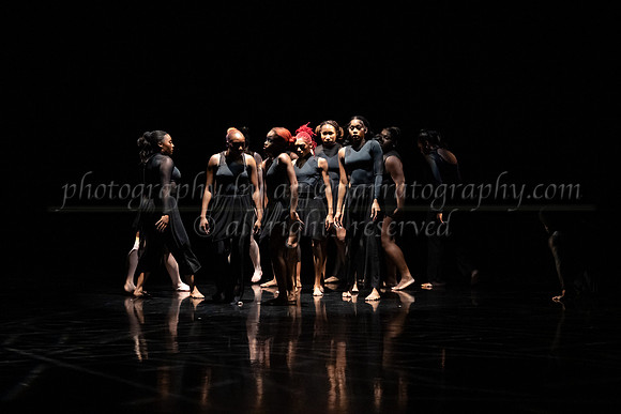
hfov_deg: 28.8
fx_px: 1207
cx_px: 310
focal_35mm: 70
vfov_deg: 19.5
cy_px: 177
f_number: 3.5
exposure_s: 1/320
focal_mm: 61
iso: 6400
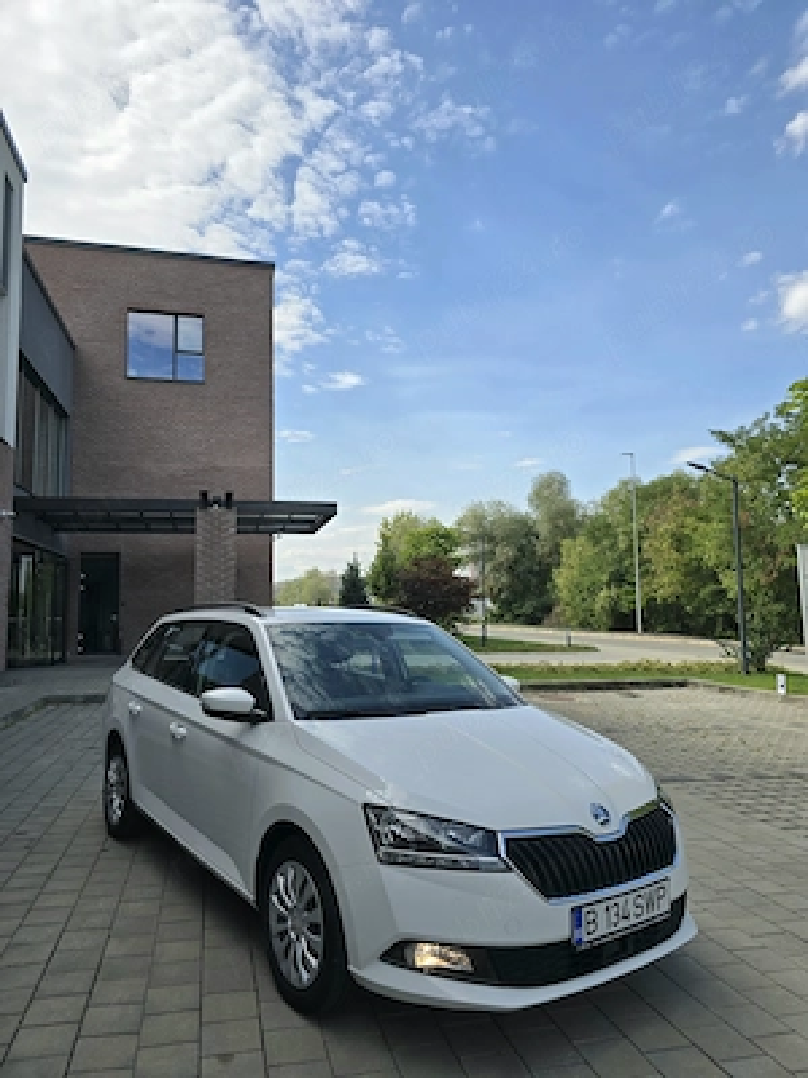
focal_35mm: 23
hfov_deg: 58.9
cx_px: 404
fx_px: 716
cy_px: 539
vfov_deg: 73.9
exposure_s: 1/714
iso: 12
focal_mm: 6.3
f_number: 1.7
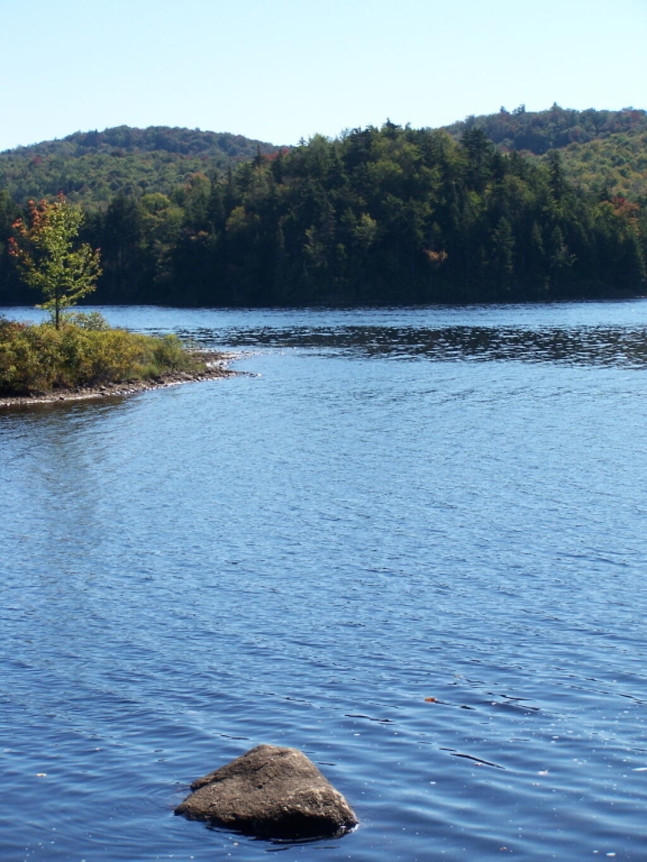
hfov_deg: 18.0
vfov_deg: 23.8
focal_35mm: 82
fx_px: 2043
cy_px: 431
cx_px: 324
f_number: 3.2
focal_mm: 13.7
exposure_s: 1/800
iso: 80
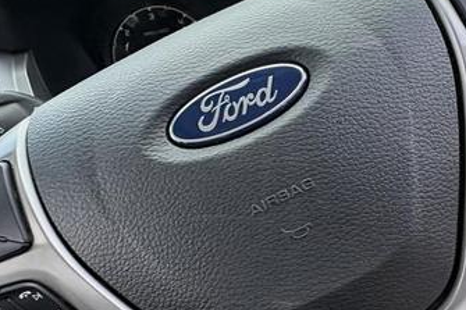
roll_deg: +16.6
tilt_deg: -27.1
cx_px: 352
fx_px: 505
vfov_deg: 33.9
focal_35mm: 39
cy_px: 202
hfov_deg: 47.6
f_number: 2.2
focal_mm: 2.22
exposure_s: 1/141
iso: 80
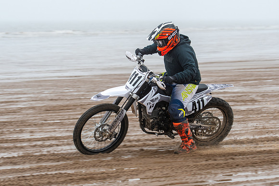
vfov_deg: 11.0
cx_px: 140
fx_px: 970
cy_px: 93
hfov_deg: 16.4
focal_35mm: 125
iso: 200
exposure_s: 1/400
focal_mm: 78
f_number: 4
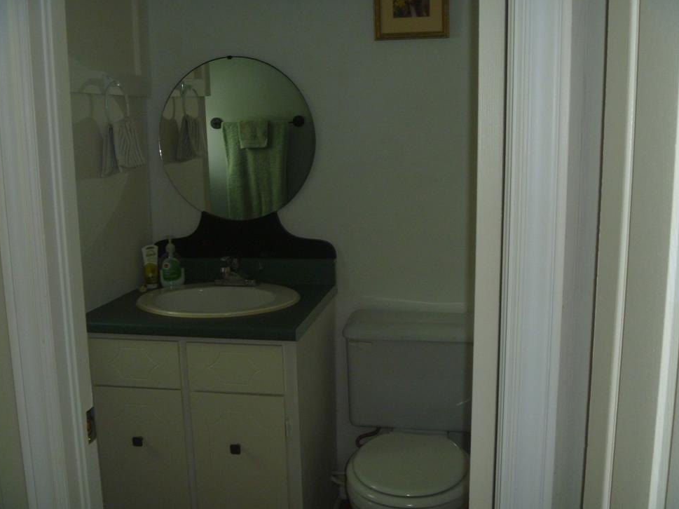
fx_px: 725
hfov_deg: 50.1
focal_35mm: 37
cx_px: 349
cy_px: 257
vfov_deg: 38.6
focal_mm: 6.3
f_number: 3.5
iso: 200
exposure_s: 1/30
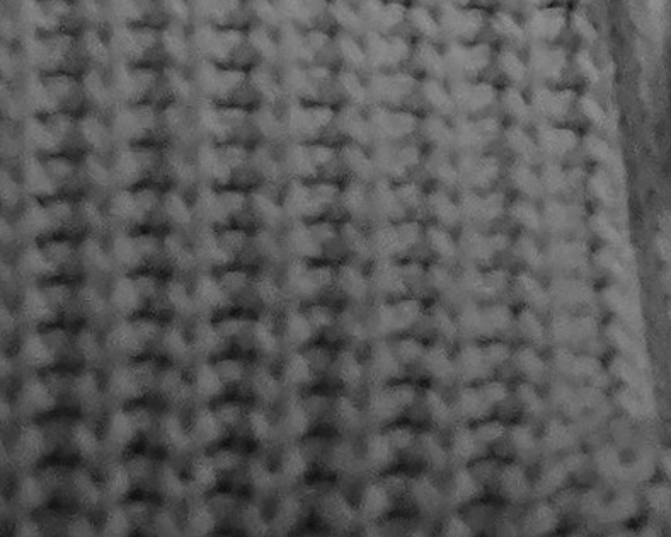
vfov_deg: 3.2
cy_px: -1891
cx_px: 819
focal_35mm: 456
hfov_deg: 4.2
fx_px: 9058
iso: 5000
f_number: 2.8
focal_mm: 49.9
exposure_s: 1/160
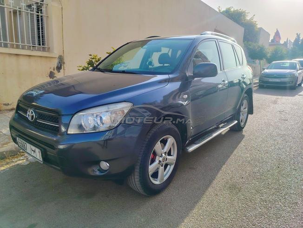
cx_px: 152
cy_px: 114
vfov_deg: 56.8
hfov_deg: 71.6
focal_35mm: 24
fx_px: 210
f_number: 1.75
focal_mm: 5.25
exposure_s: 1/714
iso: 100
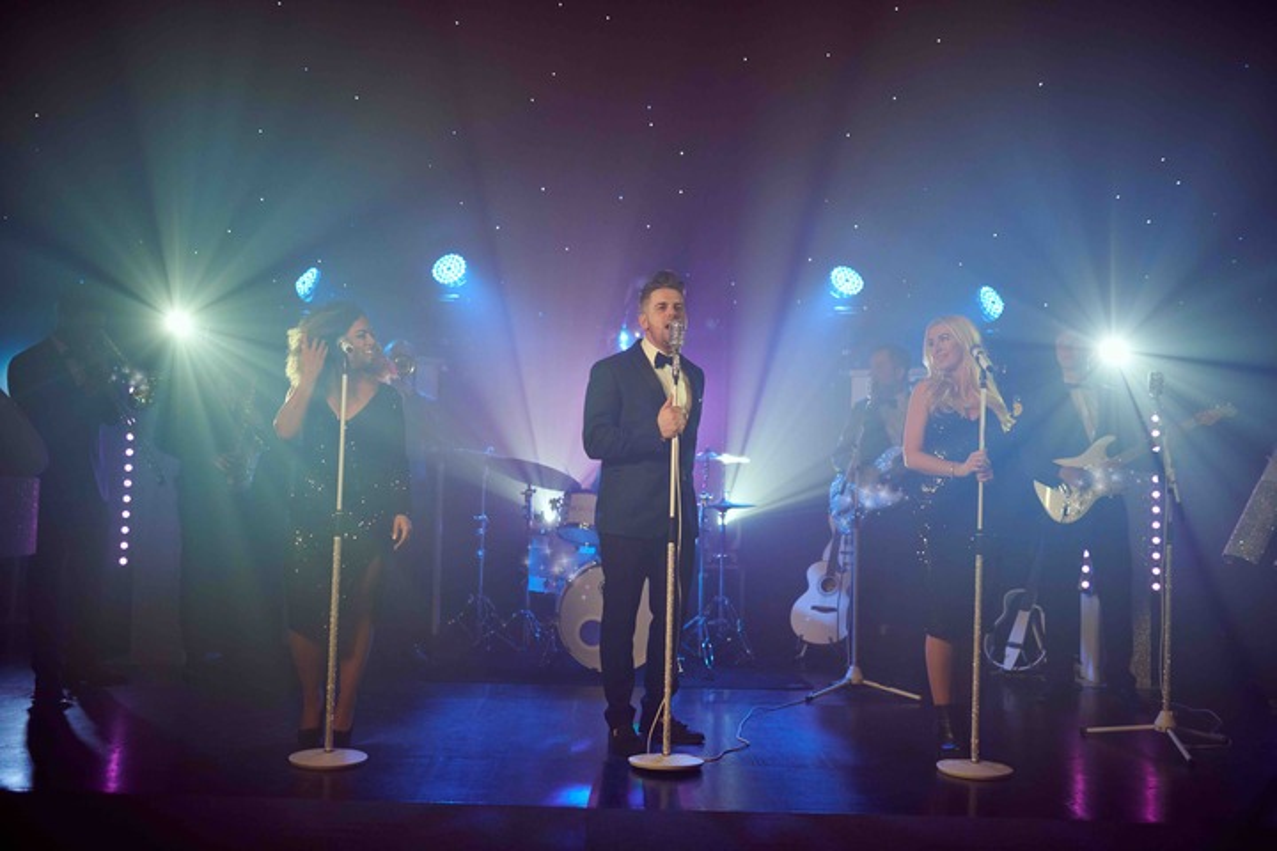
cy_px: 426
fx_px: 1241
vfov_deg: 37.9
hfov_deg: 54.4
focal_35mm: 35
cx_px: 638
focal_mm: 35
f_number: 1.4
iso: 1000
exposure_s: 1/500
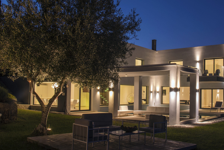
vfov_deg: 32.5
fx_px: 255
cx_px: 135
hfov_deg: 47.1
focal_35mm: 41
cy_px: 55
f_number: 20
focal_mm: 30
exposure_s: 30
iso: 100
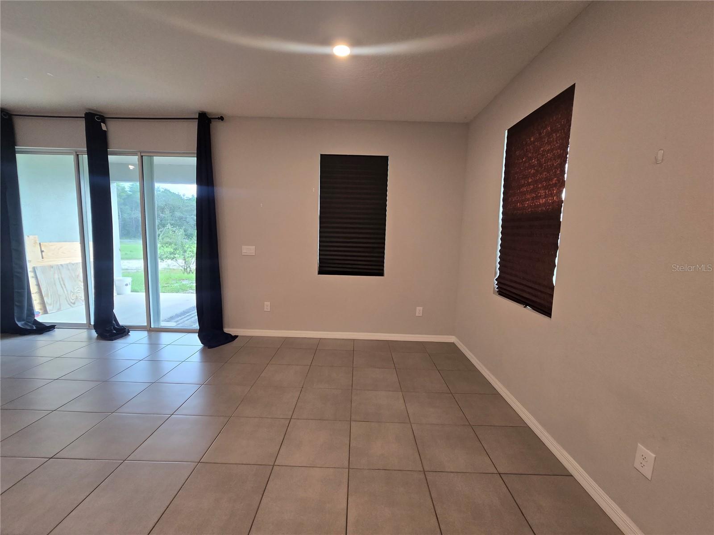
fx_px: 268
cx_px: 357
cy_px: 268
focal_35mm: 13
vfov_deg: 89.9
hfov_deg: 106.2
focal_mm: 2.2
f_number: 2.2
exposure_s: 1/60
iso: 125
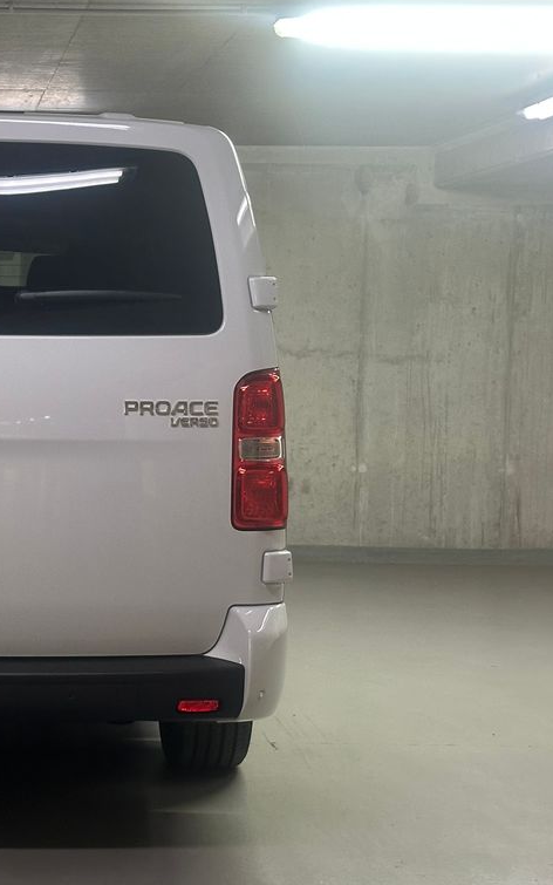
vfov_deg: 29.8
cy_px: 444
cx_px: -34
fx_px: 1664
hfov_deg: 18.3
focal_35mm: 69
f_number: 1.78
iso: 200
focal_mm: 6.86
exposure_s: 1/50
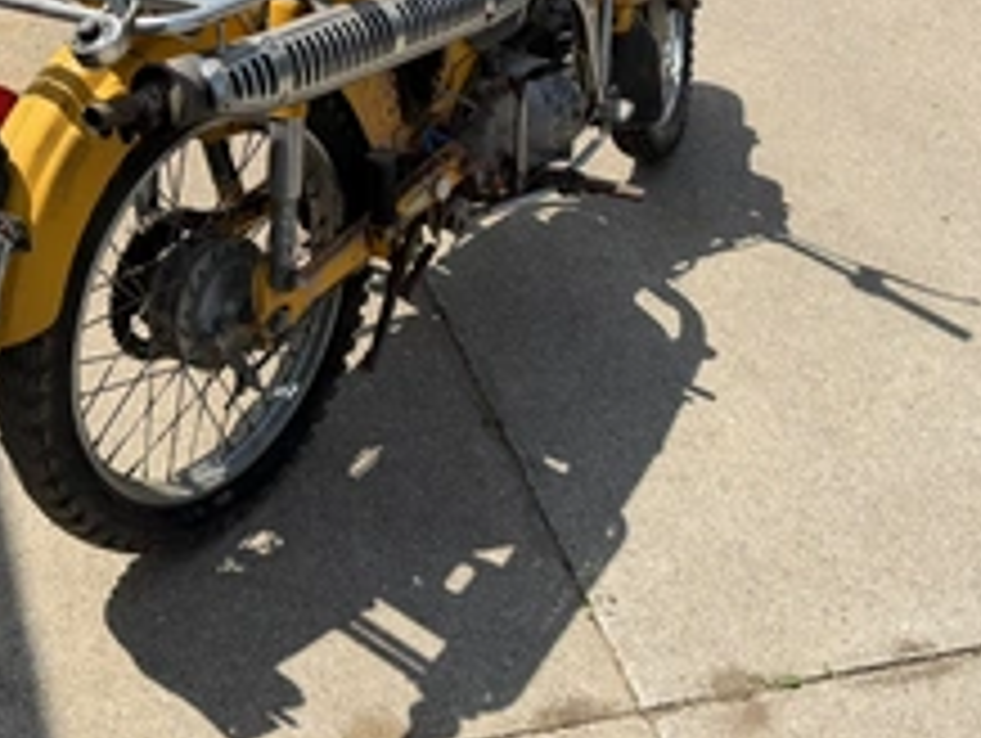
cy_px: 90
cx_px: 351
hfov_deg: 42.5
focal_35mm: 44
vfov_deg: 31.6
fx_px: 1248
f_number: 1.78
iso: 80
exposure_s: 1/4405
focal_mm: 6.76
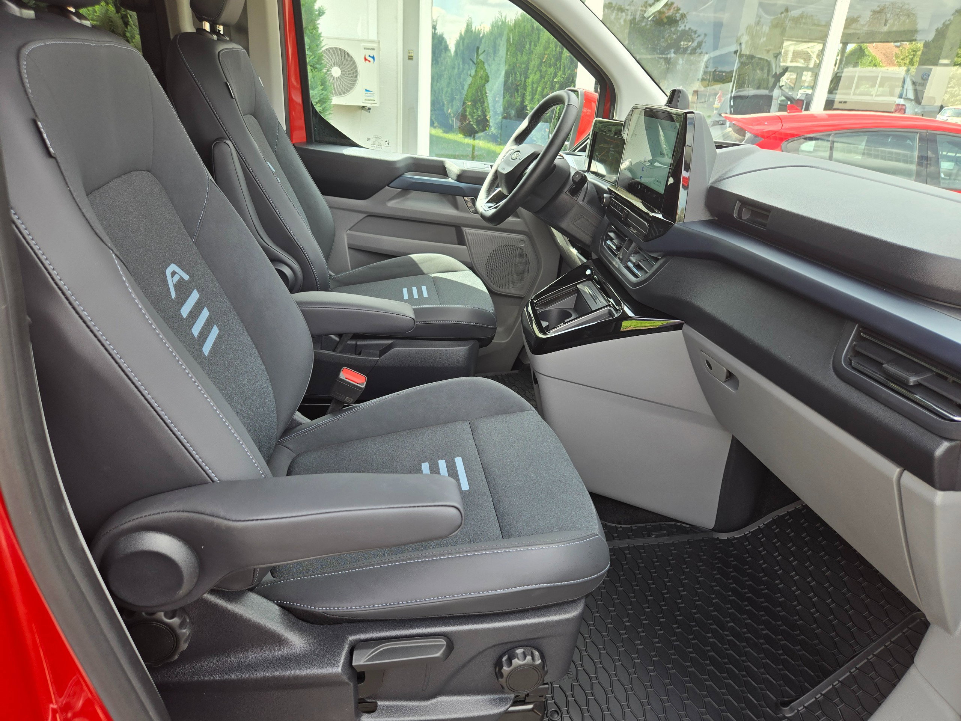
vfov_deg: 58.9
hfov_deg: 73.9
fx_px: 639
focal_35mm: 23
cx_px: 480
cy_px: 360
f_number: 1.8
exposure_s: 1/158
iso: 25
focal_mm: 5.4
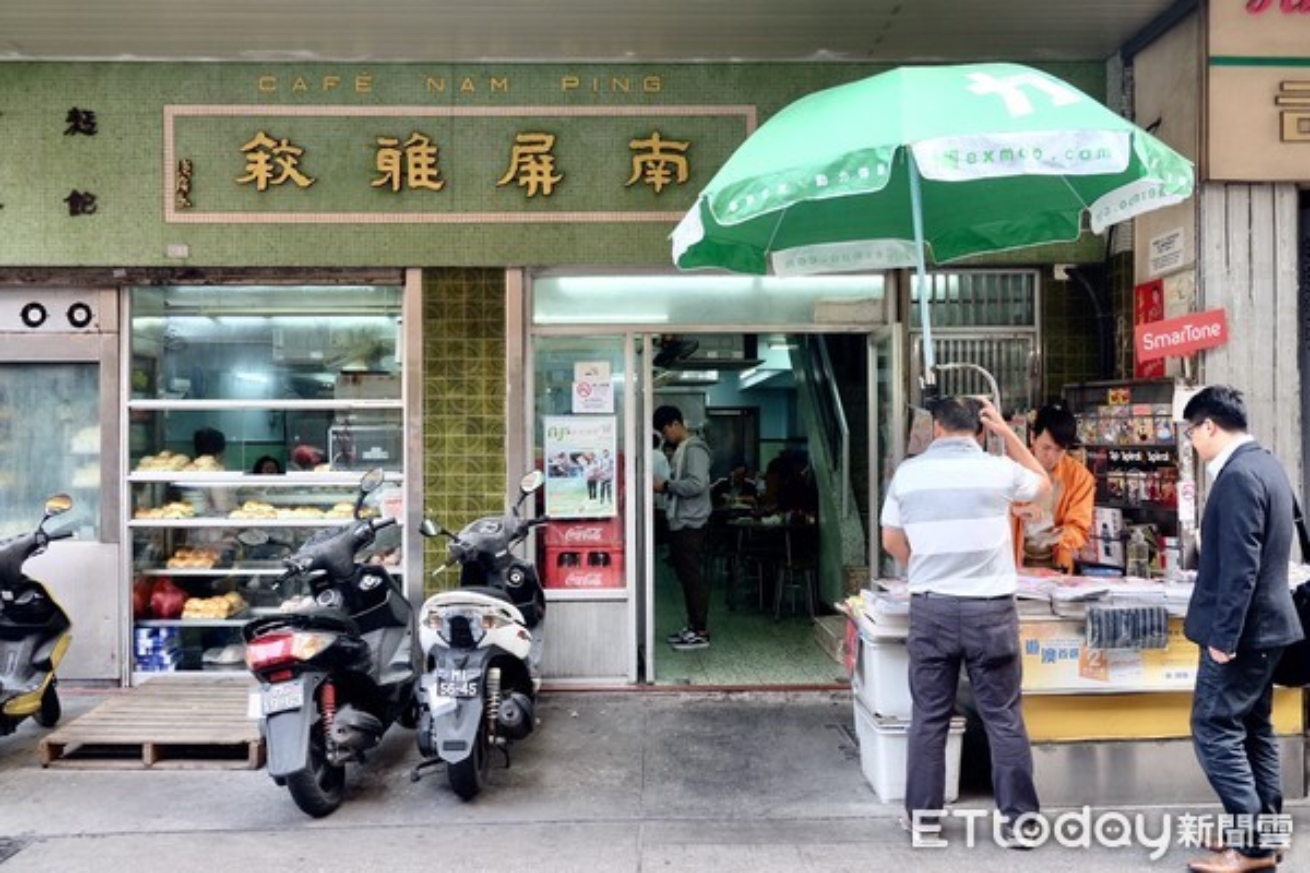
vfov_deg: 42.3
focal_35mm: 31
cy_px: 436
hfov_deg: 60.3
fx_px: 1128
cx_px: 655
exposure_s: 1/140
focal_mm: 20.5
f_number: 3.2
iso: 400
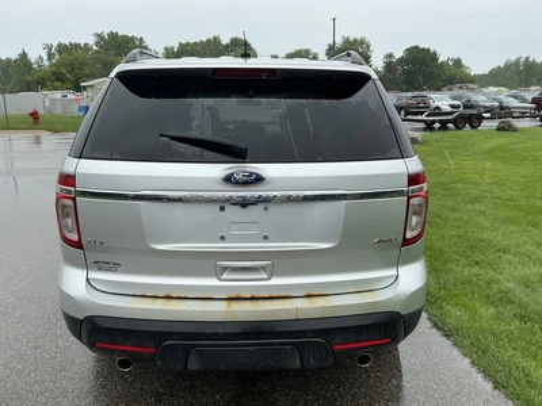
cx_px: 271
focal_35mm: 28
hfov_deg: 63.4
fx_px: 438
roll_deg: -0.4
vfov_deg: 49.7
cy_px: 203
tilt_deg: -12.4
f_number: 1.8
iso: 25
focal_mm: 3
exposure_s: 1/635
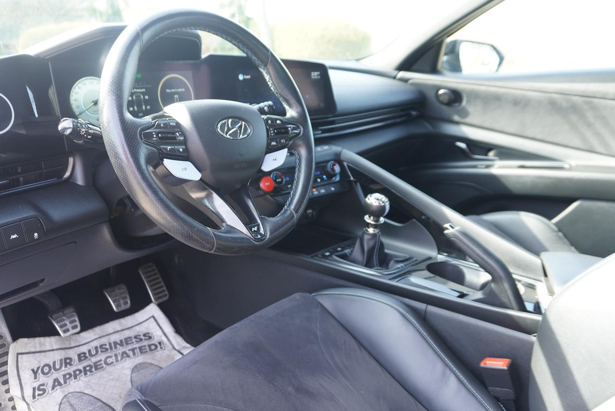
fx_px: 487
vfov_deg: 45.7
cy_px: 206
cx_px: 308
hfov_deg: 64.5
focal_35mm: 28
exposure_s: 1/60
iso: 320
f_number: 4
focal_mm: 19
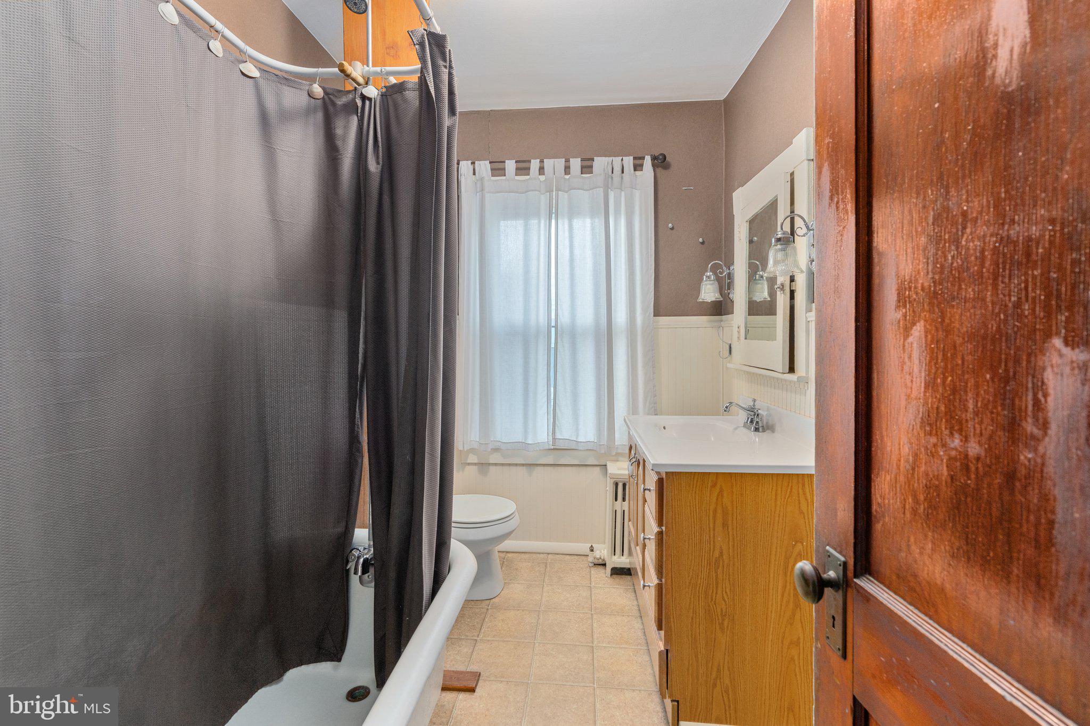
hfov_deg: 96.7
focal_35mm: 16
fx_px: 484
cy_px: 363
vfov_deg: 73.7
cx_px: 545
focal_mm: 16
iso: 320
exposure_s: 1/13
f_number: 7.1
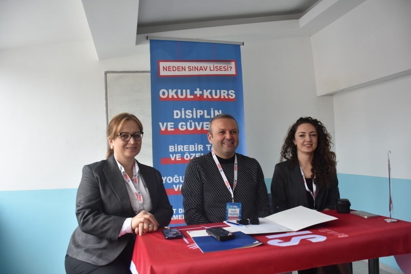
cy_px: 137
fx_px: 308
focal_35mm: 27
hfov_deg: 67.4
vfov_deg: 47.9
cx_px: 206
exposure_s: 1/100
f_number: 5
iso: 800
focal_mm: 18
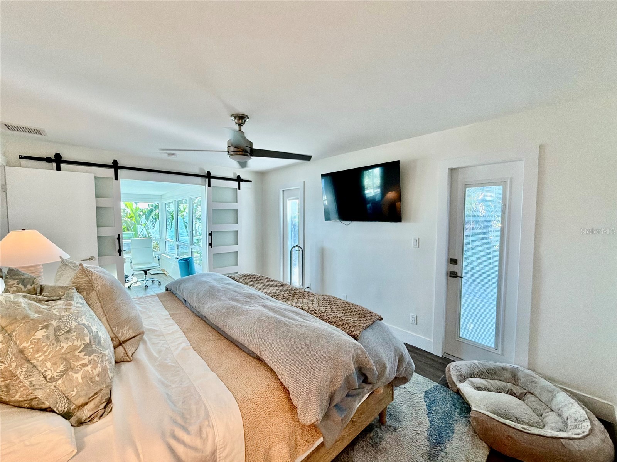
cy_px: 231
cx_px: 308
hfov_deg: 102.1
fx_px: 250
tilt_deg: -3.5
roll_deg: -0.9
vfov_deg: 85.7
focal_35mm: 14
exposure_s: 1/120
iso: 250
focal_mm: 2.22
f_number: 2.2
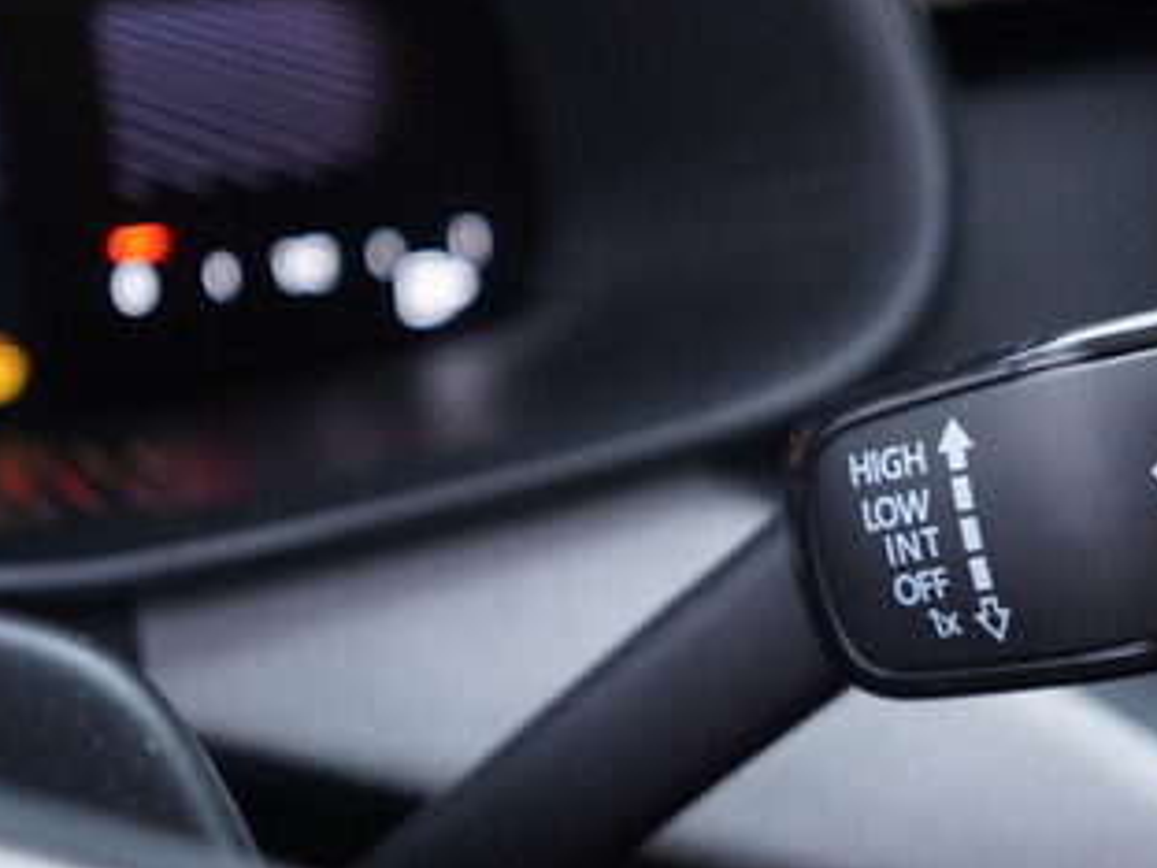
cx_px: 979
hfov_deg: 30.6
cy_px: 488
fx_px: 2039
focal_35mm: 61
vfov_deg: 24.0
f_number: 2.8
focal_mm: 24
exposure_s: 1/40
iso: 320
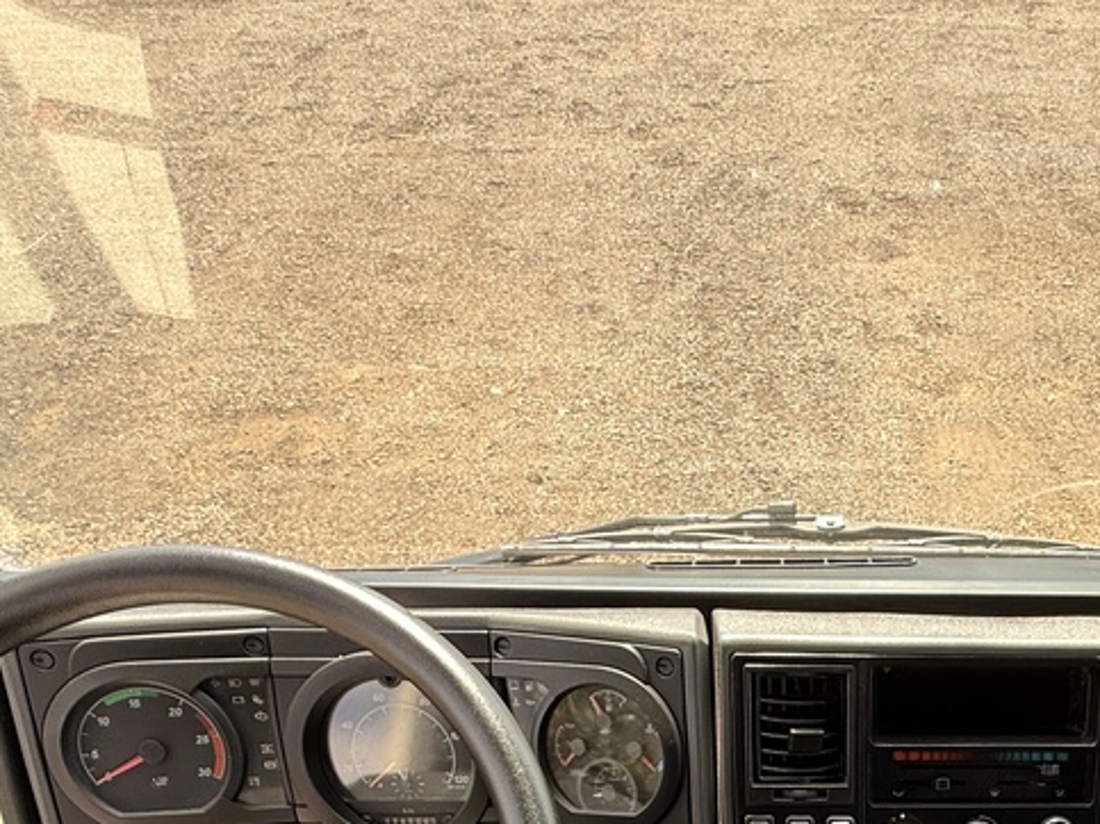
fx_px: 1048
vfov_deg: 35.0
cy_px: 965
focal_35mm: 33
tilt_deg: -54.2
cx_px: 889
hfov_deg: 51.7
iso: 64
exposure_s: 1/125
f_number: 2.2
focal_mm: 2.22
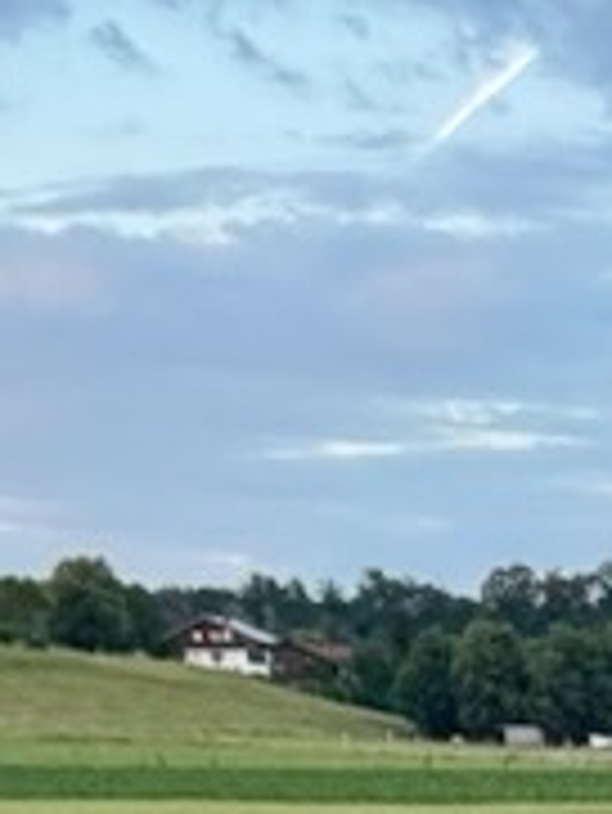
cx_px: 1246
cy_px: 1502
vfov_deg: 16.4
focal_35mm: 99
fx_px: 2331
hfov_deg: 12.9
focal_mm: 2.22
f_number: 2.2
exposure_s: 1/121
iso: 64
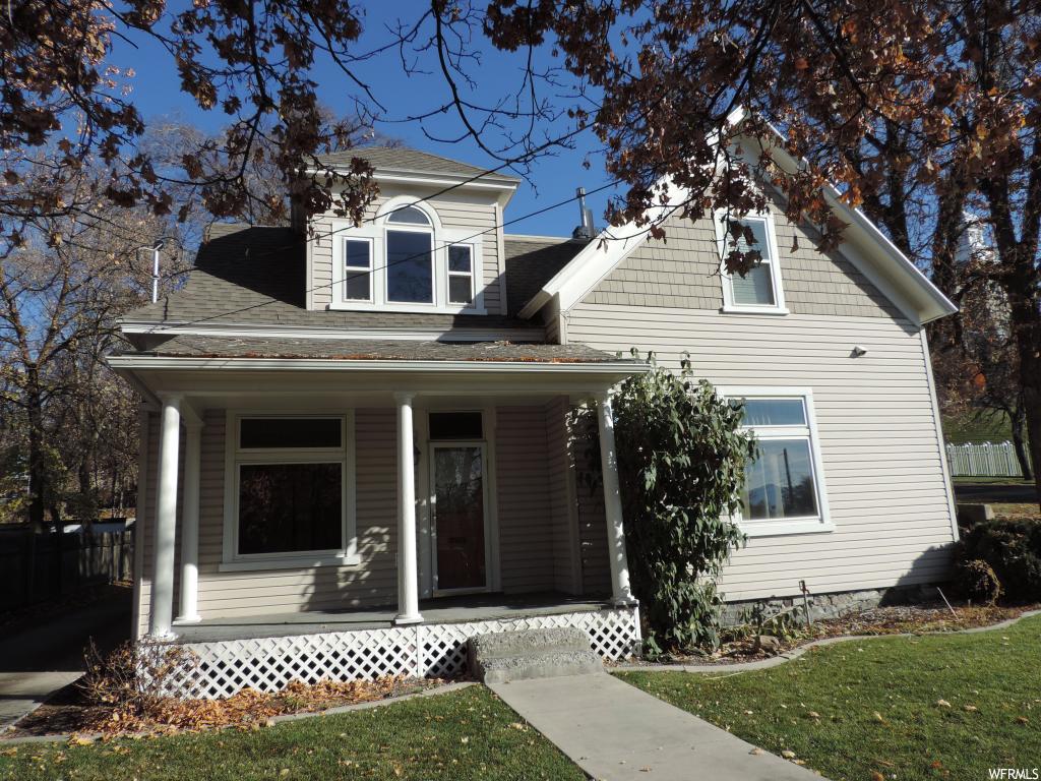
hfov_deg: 71.6
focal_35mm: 24
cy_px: 390
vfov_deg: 56.8
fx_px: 722
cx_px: 520
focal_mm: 4.3
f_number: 3
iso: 80
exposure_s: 1/1000
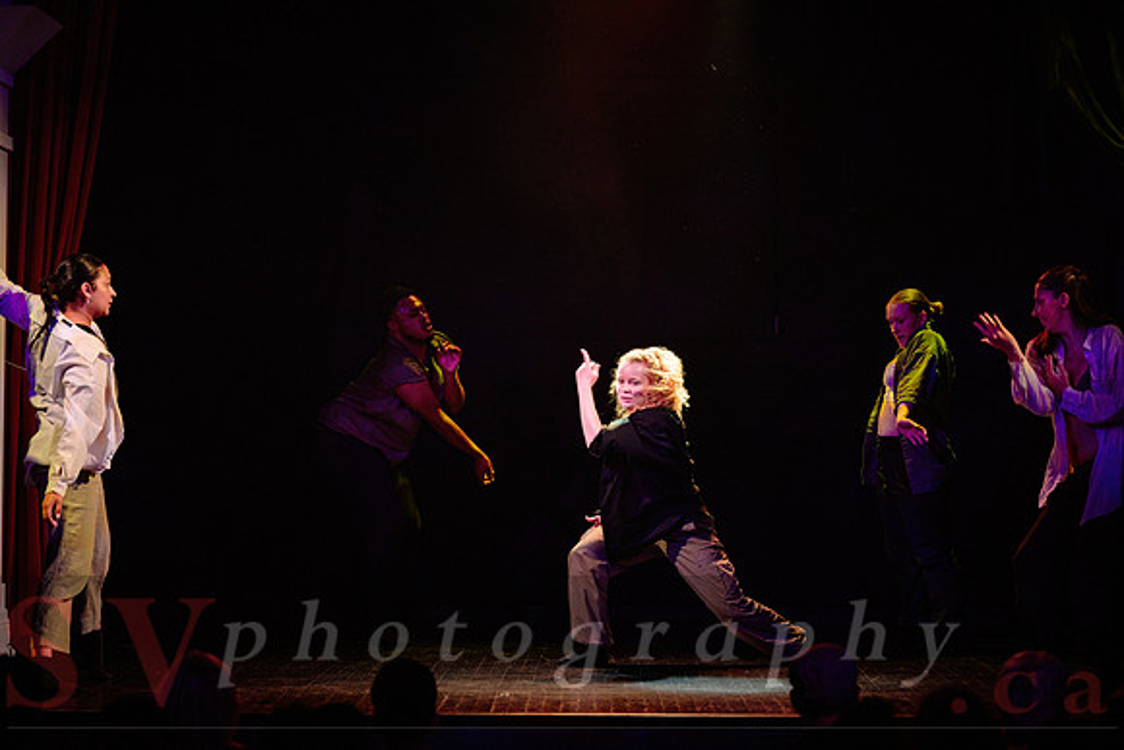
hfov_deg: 15.8
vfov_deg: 10.6
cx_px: 562
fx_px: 4060
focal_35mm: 130
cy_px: 375
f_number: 2.8
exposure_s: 1/320
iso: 1600
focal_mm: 130
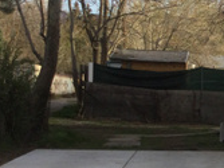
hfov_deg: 14.8
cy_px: 140
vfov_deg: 12.4
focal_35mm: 119
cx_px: 381
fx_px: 769
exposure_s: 1/255
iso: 25
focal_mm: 3.3
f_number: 2.4
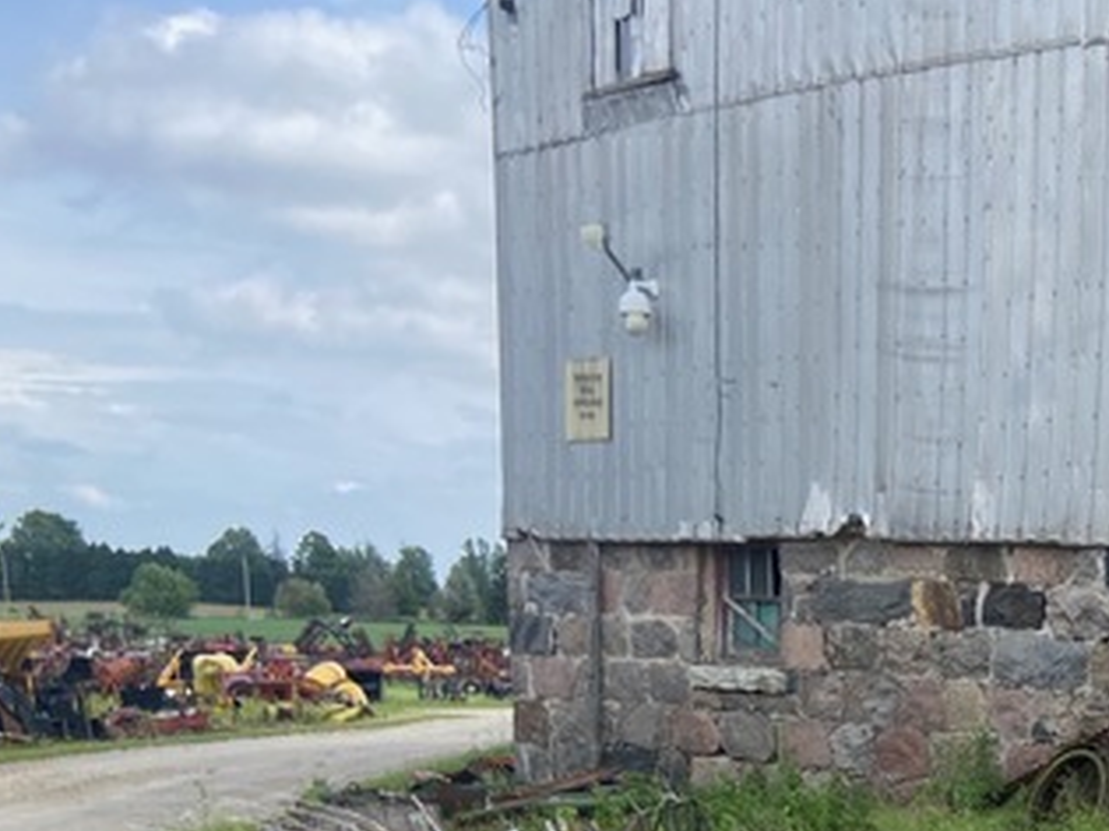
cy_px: 982
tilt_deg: -7.2
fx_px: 2114
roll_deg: -2.2
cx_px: 1306
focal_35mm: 66
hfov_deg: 26.4
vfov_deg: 20.8
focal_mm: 4.25
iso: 32
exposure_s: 1/1103
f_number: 1.8
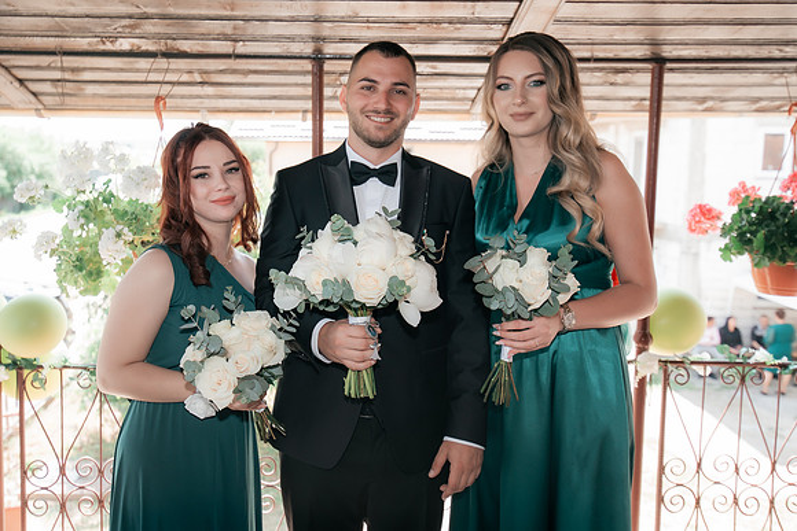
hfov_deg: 55.7
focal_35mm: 34
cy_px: 244
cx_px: 350
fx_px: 751
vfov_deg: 39.0
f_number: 3.5
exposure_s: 1/250
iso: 320
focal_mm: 29
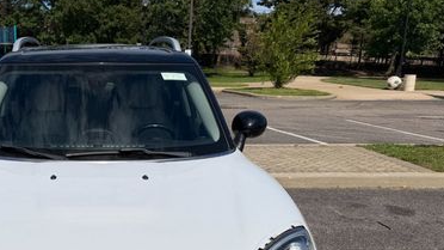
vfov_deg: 25.8
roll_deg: -1.2
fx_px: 530
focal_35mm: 45
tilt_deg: -17.0
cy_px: 214
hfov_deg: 43.4
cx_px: 88
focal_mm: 6.76
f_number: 1.78
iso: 80
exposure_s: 1/14286
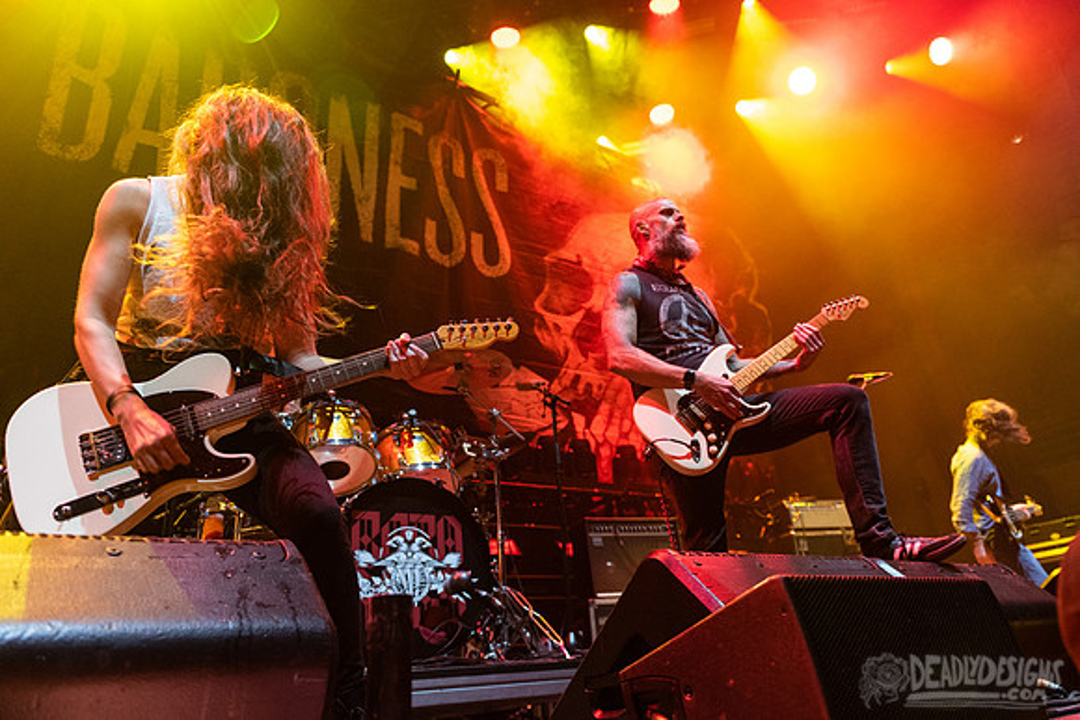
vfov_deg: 47.7
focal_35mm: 27
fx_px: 814
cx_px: 582
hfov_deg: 67.0
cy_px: 342
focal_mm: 24
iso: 3200
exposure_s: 1/400
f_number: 3.2
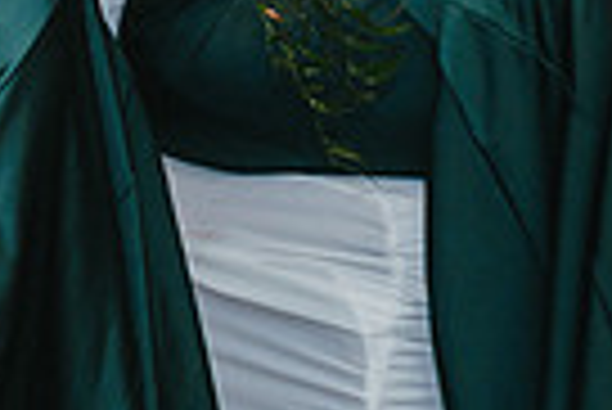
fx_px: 5837
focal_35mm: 343
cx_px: -325
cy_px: -72
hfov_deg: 5.9
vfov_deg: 4.0
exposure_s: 1/250
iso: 1250
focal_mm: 75
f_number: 3.2
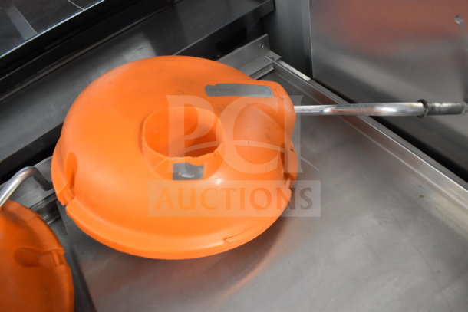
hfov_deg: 67.4
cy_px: 156
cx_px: 234
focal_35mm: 27
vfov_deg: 48.0
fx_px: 351
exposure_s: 1/30
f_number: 3.5
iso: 3200
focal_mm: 18
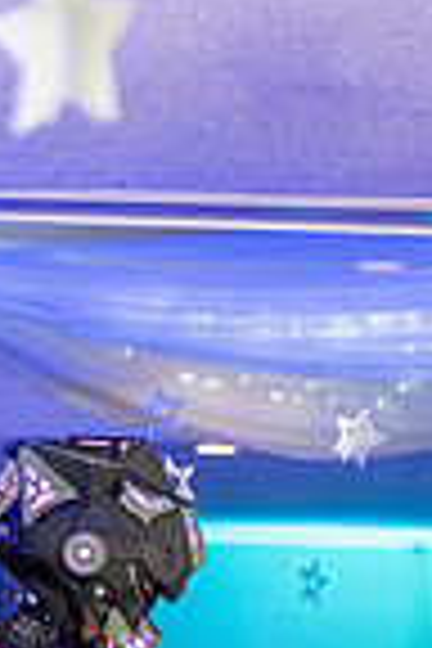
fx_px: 3924
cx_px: 45
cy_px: 810
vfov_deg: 9.3
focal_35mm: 218
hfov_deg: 6.3
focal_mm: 70
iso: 1250
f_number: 2.8
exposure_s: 1/200
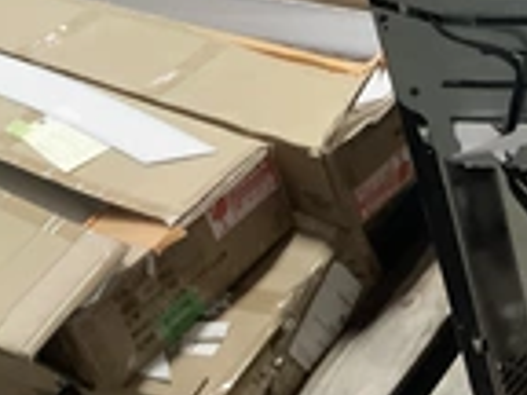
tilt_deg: -34.7
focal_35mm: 86
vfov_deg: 16.8
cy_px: 0
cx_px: 710
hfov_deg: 20.5
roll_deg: +4.6
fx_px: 1309
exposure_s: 1/24
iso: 640
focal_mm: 3.3
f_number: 2.4
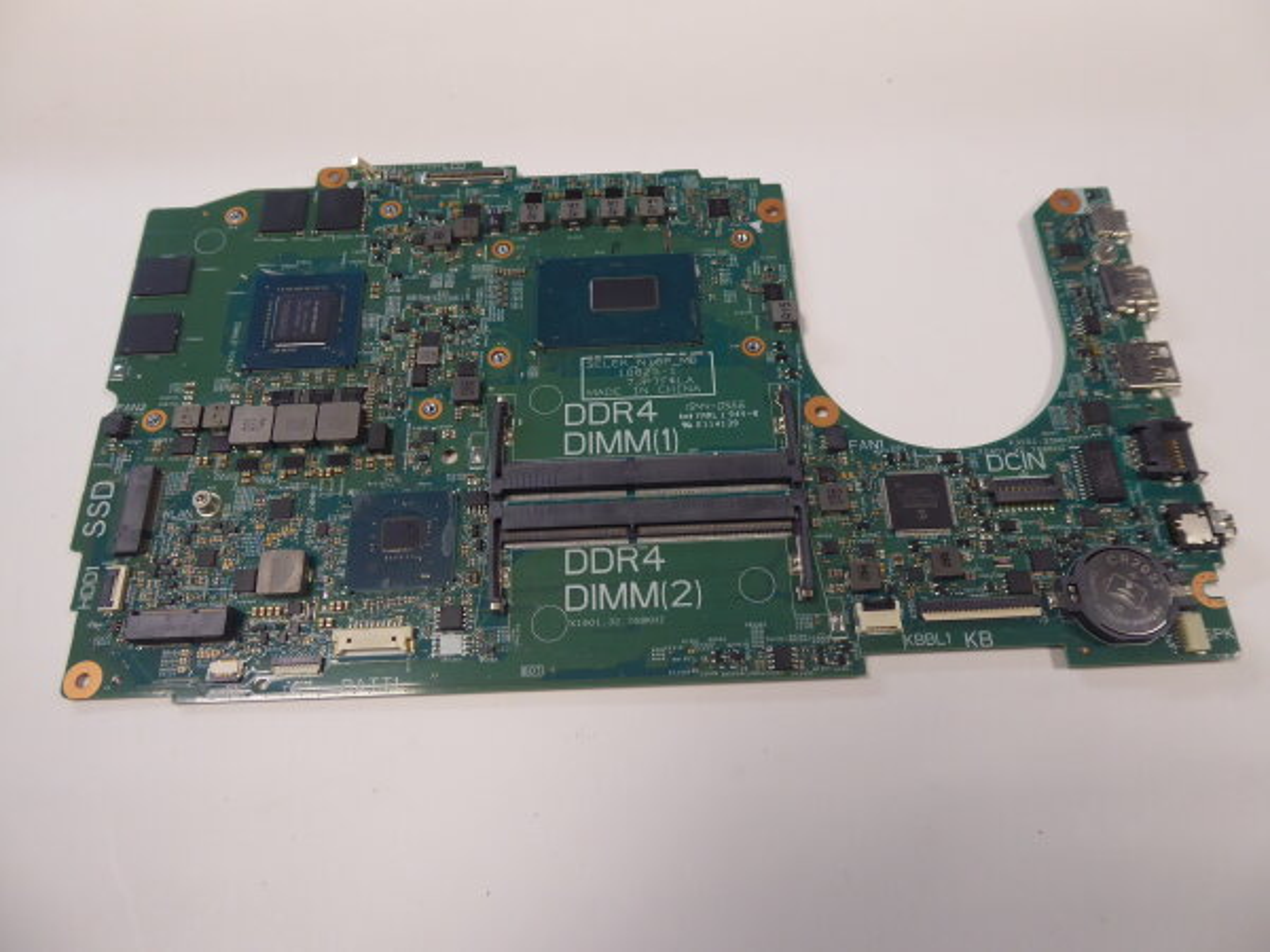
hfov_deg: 69.4
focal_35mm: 25
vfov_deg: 54.9
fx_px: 917
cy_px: 476
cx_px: 635
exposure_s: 1/60
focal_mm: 4.3
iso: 320
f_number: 3.3
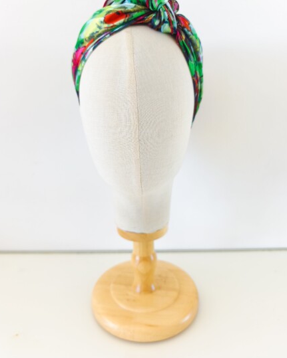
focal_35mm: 25
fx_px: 266
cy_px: 162
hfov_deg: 56.8
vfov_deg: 68.0
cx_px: 141
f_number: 1.65
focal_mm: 6.14
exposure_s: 1/20
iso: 50
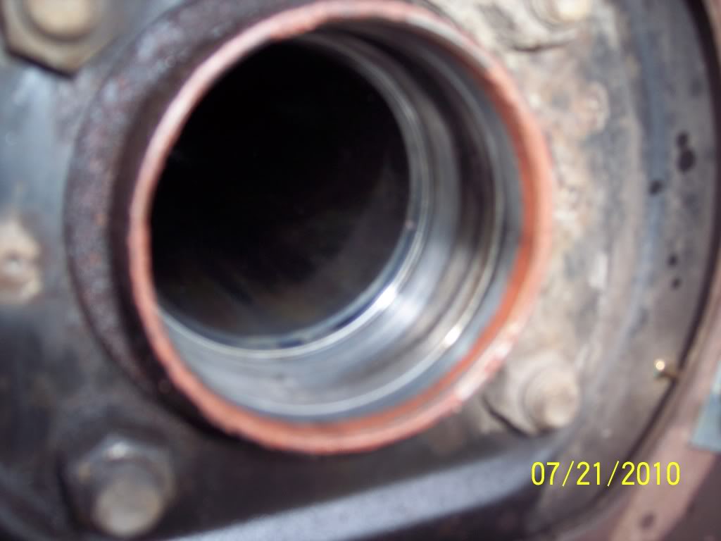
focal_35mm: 39
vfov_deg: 36.8
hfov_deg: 47.9
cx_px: 360
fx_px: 812
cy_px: 270
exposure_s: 1/60
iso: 100
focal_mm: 8
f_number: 2.8
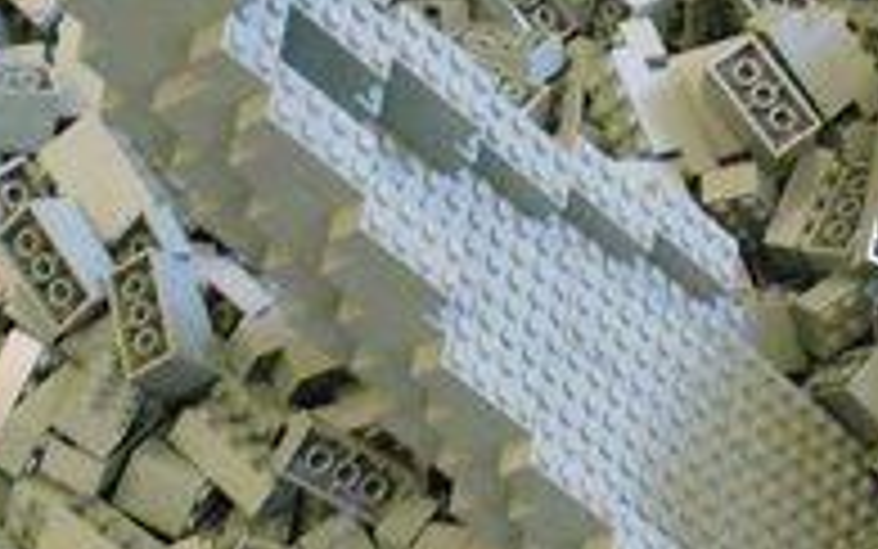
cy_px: 351
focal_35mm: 129
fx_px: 3088
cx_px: 725
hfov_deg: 16.1
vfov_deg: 10.2
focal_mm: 6.1
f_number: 2.8
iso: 400
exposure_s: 1/30
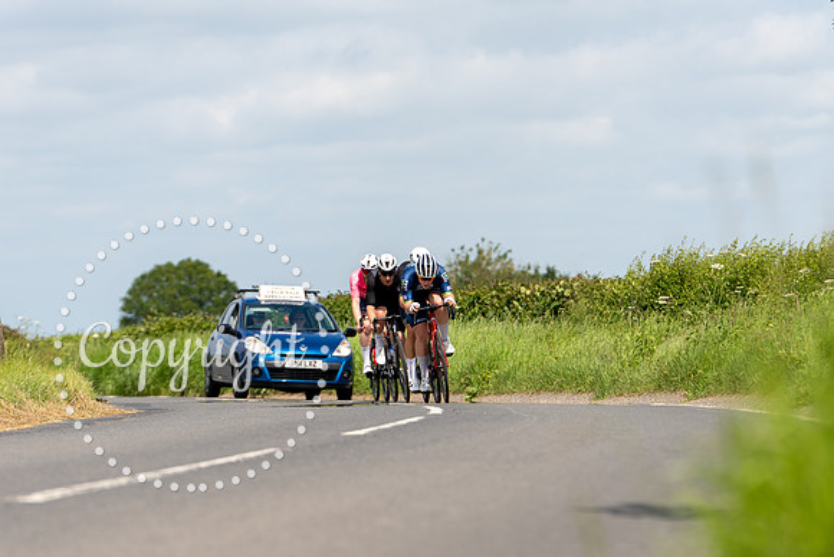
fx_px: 4339
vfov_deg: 7.3
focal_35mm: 187
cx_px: 397
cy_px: 356
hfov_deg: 11.0
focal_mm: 142
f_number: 3.5
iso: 100
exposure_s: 1/1250
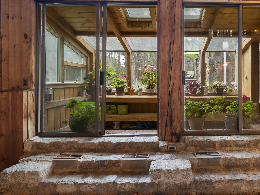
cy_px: 79
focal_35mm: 24
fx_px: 180
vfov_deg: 56.4
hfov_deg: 68.8
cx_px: 181
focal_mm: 15
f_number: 7.1
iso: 320
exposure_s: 1
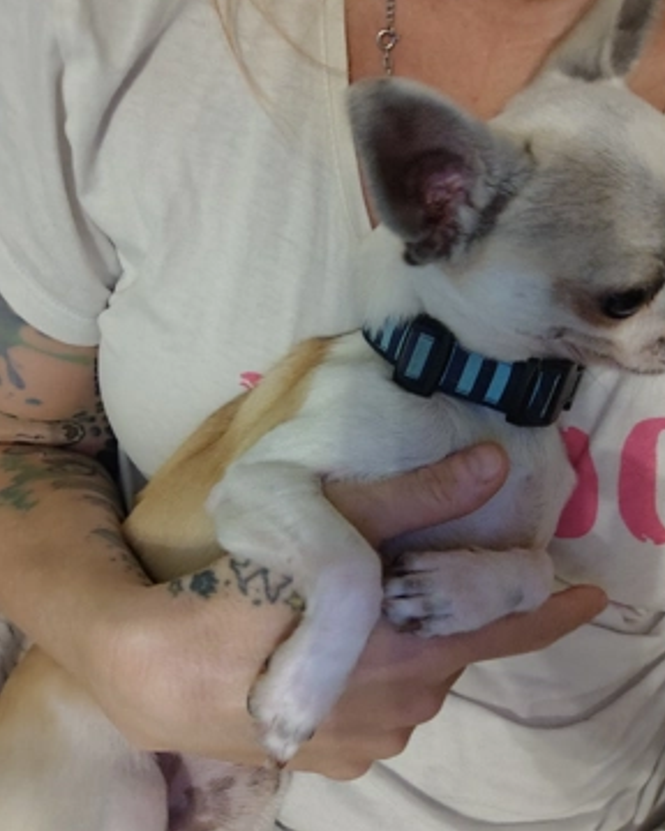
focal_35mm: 26
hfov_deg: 54.9
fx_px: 640
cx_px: 344
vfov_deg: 66.0
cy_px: 409
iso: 320
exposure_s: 1/25
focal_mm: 3.27
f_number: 2.45
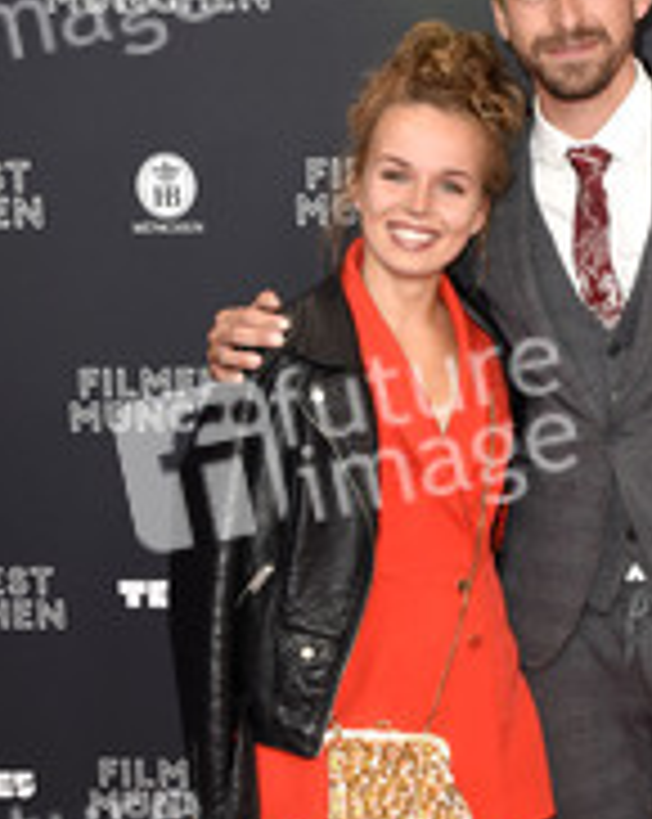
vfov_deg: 20.4
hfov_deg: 16.4
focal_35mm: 93
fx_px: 2249
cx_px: 477
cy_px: 670
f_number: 6.3
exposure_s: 1/125
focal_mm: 30
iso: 640
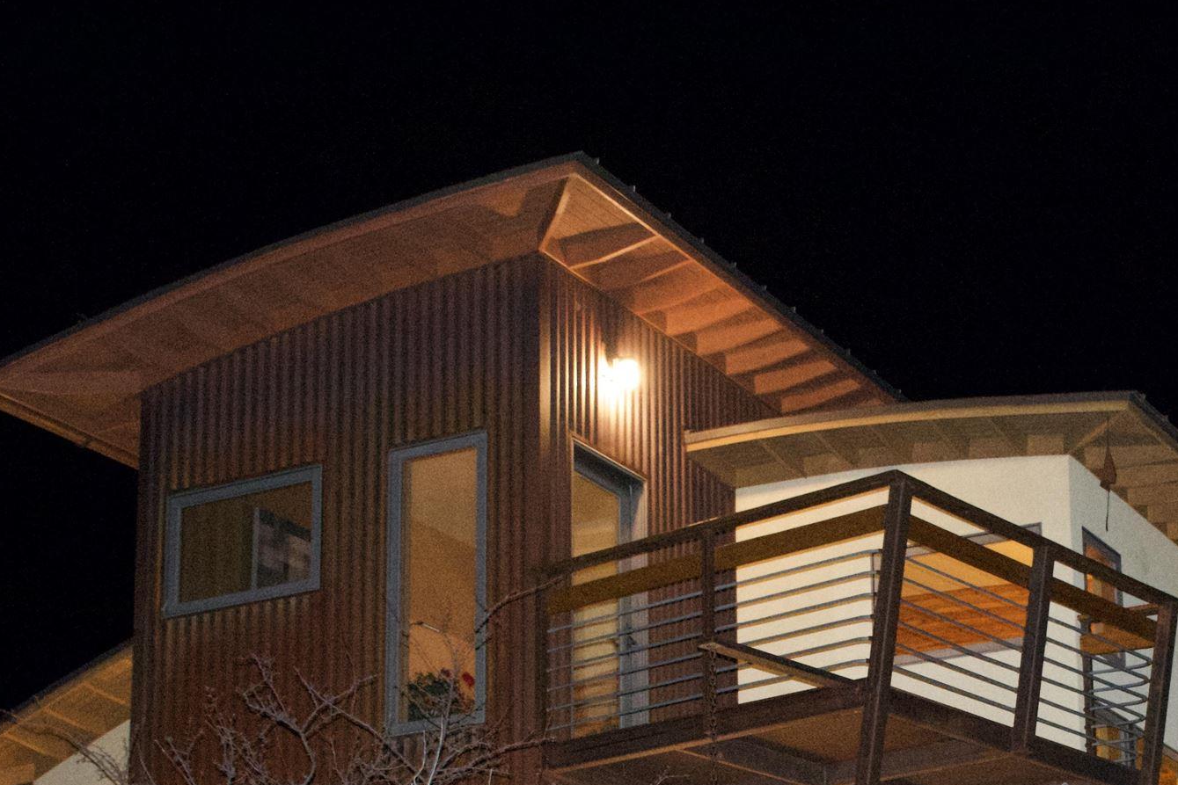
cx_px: 880
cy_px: 840
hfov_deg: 25.3
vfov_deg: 16.8
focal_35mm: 79
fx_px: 2590
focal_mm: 23
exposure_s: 1/60
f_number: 3.8
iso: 6400
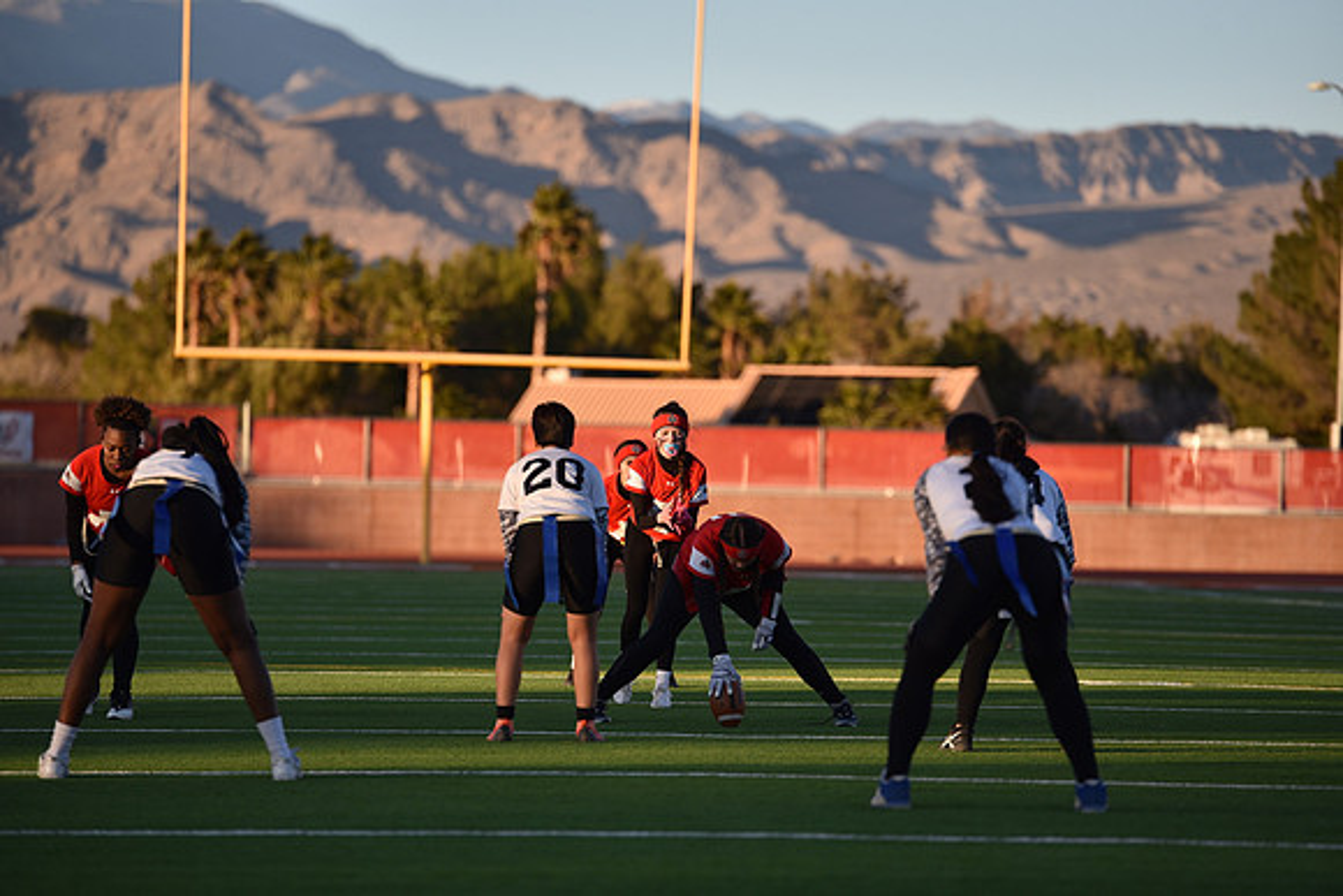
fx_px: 7463
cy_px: 448
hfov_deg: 10.3
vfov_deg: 6.9
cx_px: 672
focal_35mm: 200
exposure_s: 1/1250
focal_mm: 200
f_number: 2.8
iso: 180
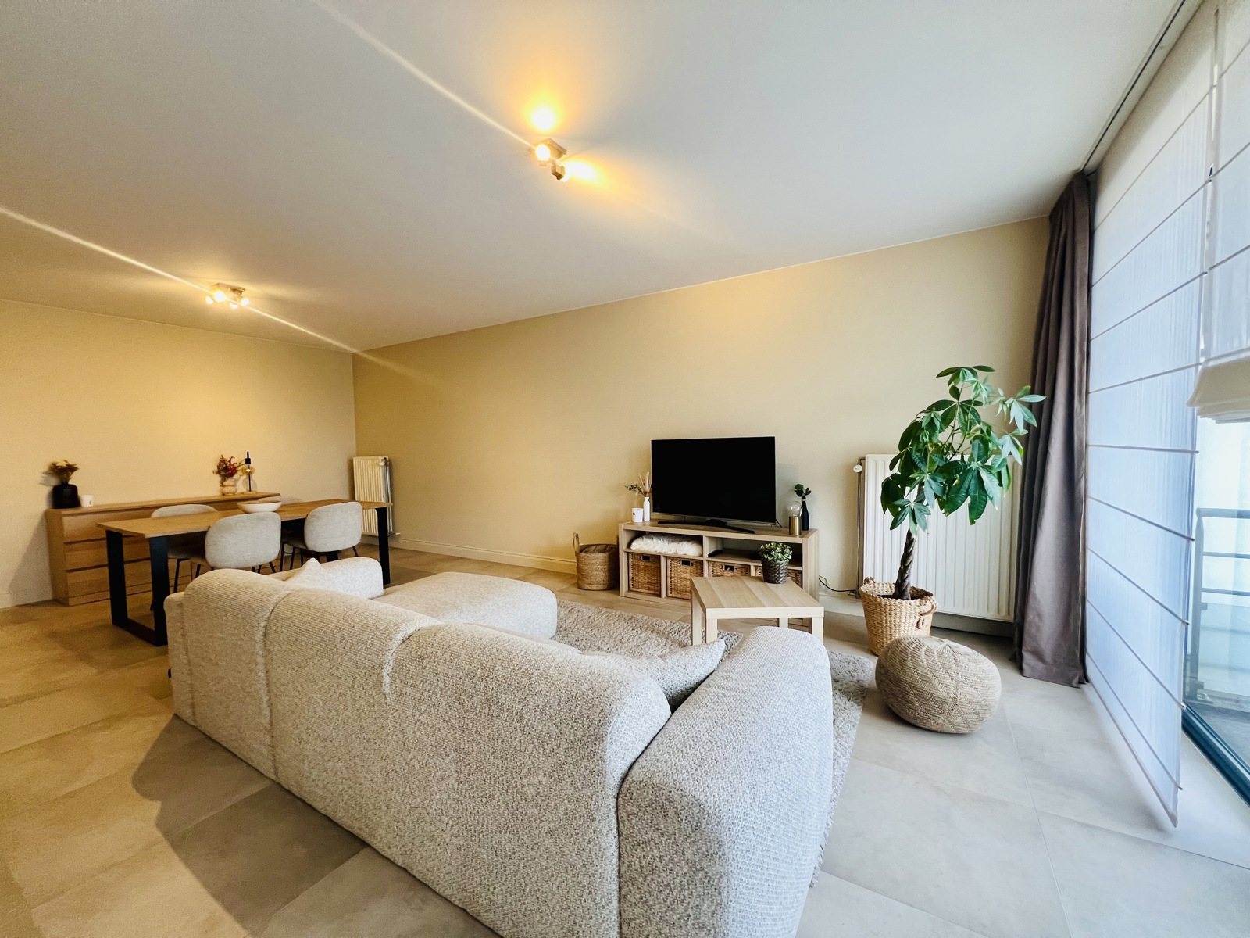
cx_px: 625
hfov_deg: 106.2
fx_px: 469
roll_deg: +1.5
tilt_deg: -2.8
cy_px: 469
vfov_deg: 89.9
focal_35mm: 13
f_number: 1.8
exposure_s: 1/99
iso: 200
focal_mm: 1.57
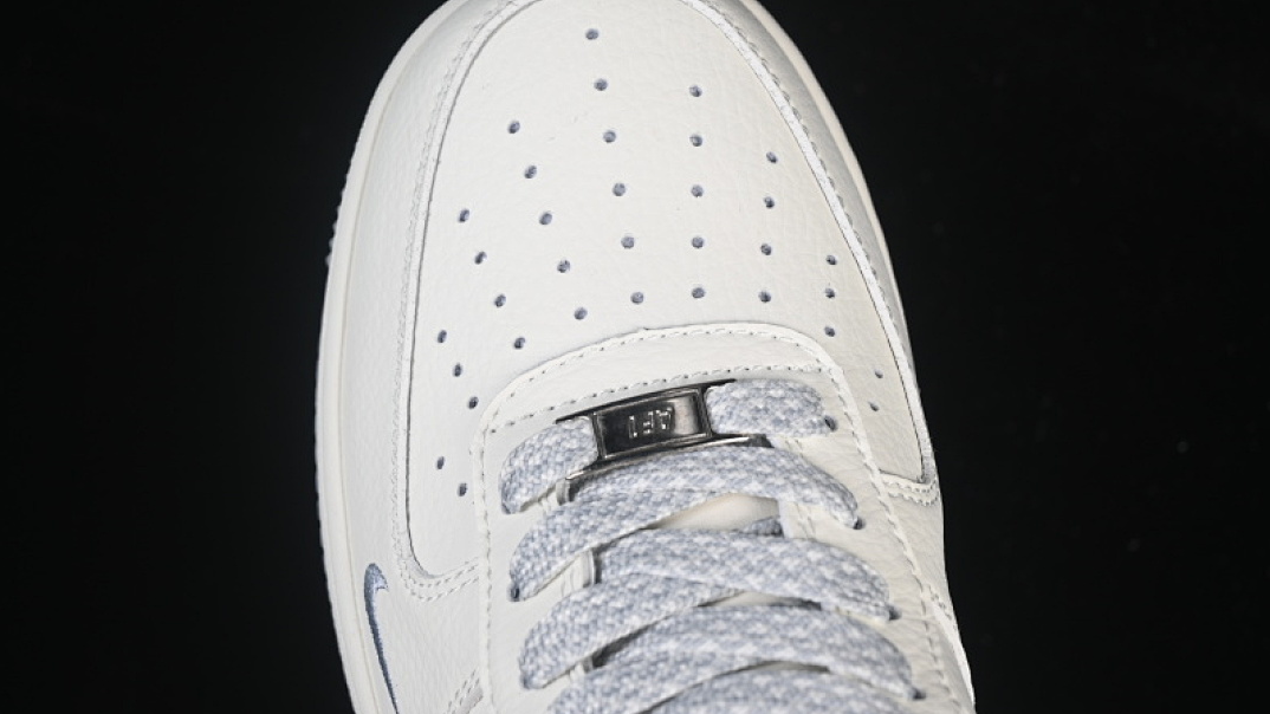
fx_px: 2660
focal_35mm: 79
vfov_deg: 15.3
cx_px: 634
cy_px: 331
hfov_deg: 26.9
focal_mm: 50
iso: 160
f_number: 7.1
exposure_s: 1/80
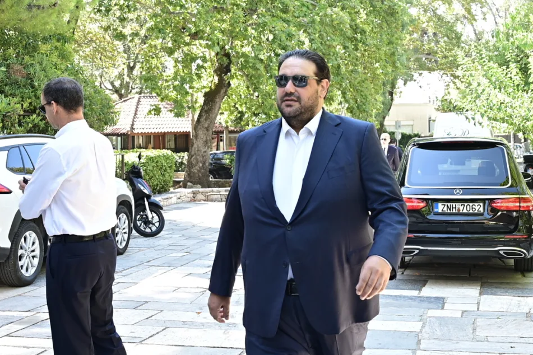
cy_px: 179
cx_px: 279
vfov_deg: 46.4
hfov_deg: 65.4
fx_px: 415
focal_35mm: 28
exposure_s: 1/250
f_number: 4
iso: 400
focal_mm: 26
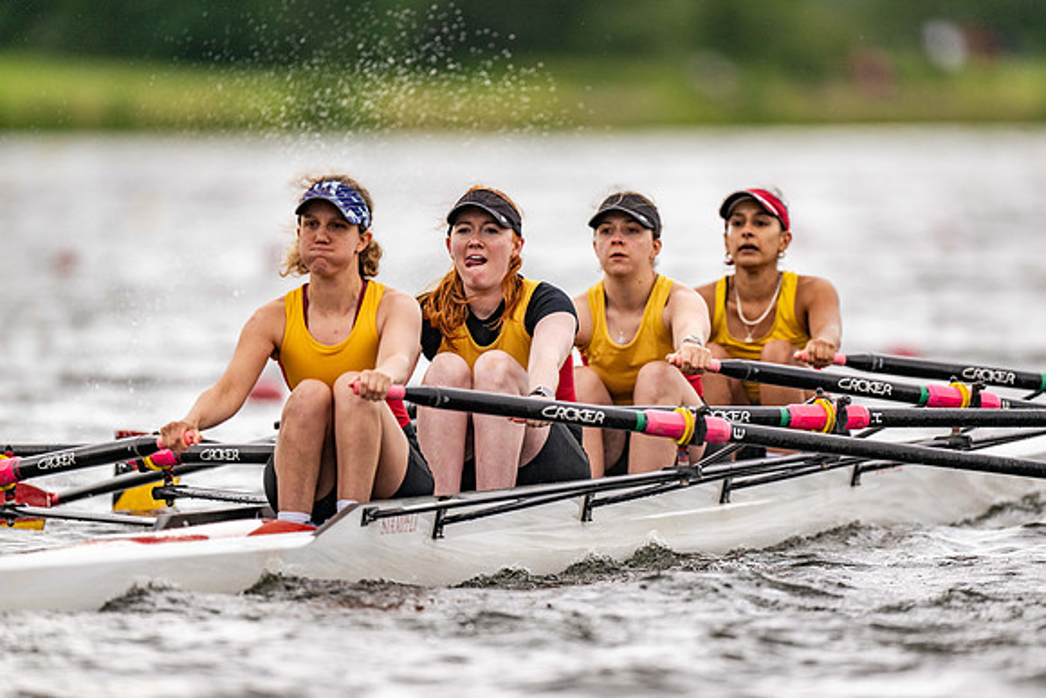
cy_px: 349
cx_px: 523
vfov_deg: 2.3
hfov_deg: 3.4
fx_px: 17437
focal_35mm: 600
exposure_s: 1/2500
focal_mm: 600
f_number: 4
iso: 280
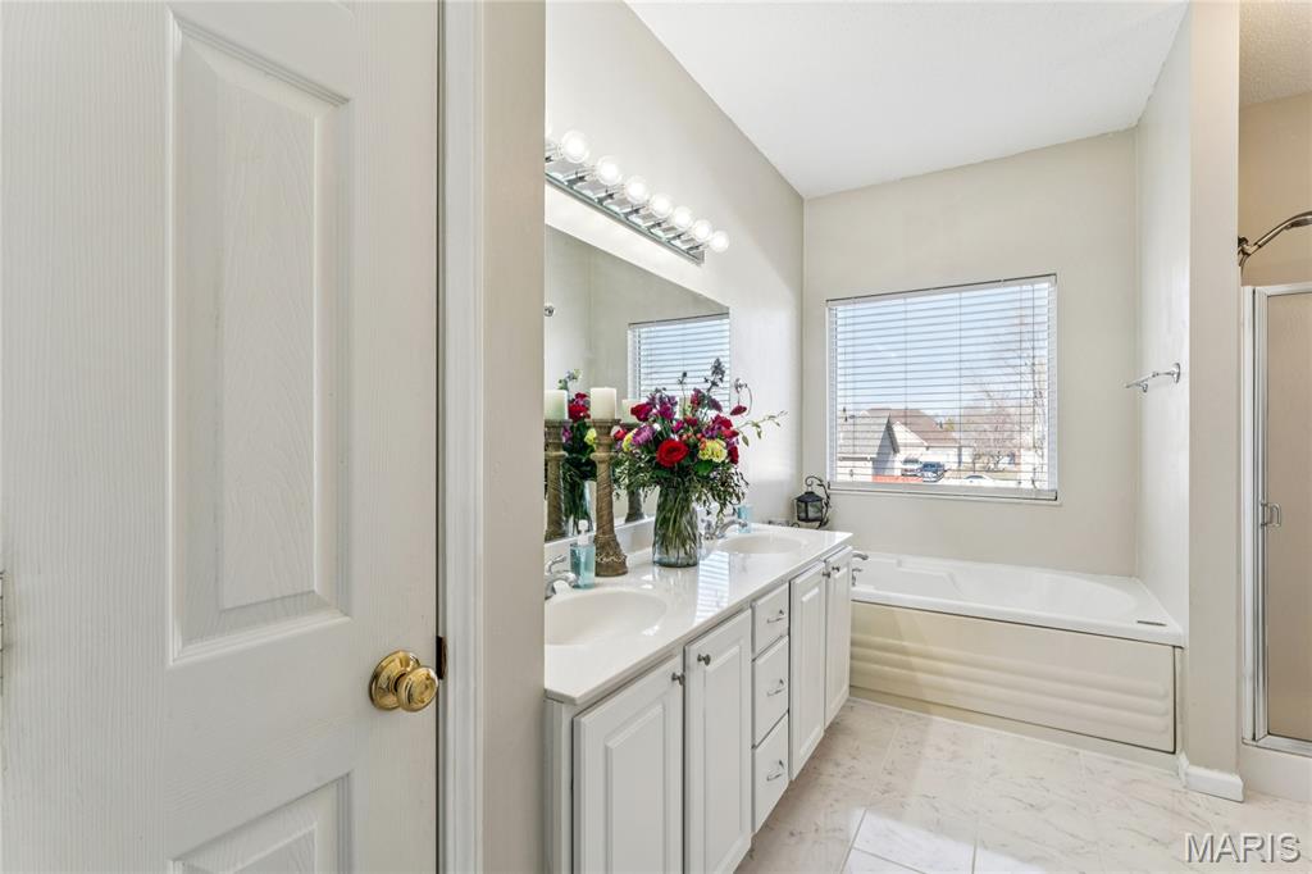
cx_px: 656
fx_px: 587
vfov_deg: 73.4
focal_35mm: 16
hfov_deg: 96.4
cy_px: 437
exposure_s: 1/10
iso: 100
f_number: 13
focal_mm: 16.1
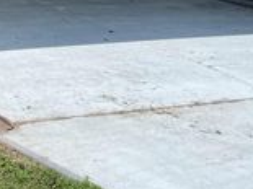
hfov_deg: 21.8
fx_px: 613
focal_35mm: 84
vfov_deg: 16.4
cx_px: -39
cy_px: -73
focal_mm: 4.2
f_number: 1.6
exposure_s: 1/3731
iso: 32
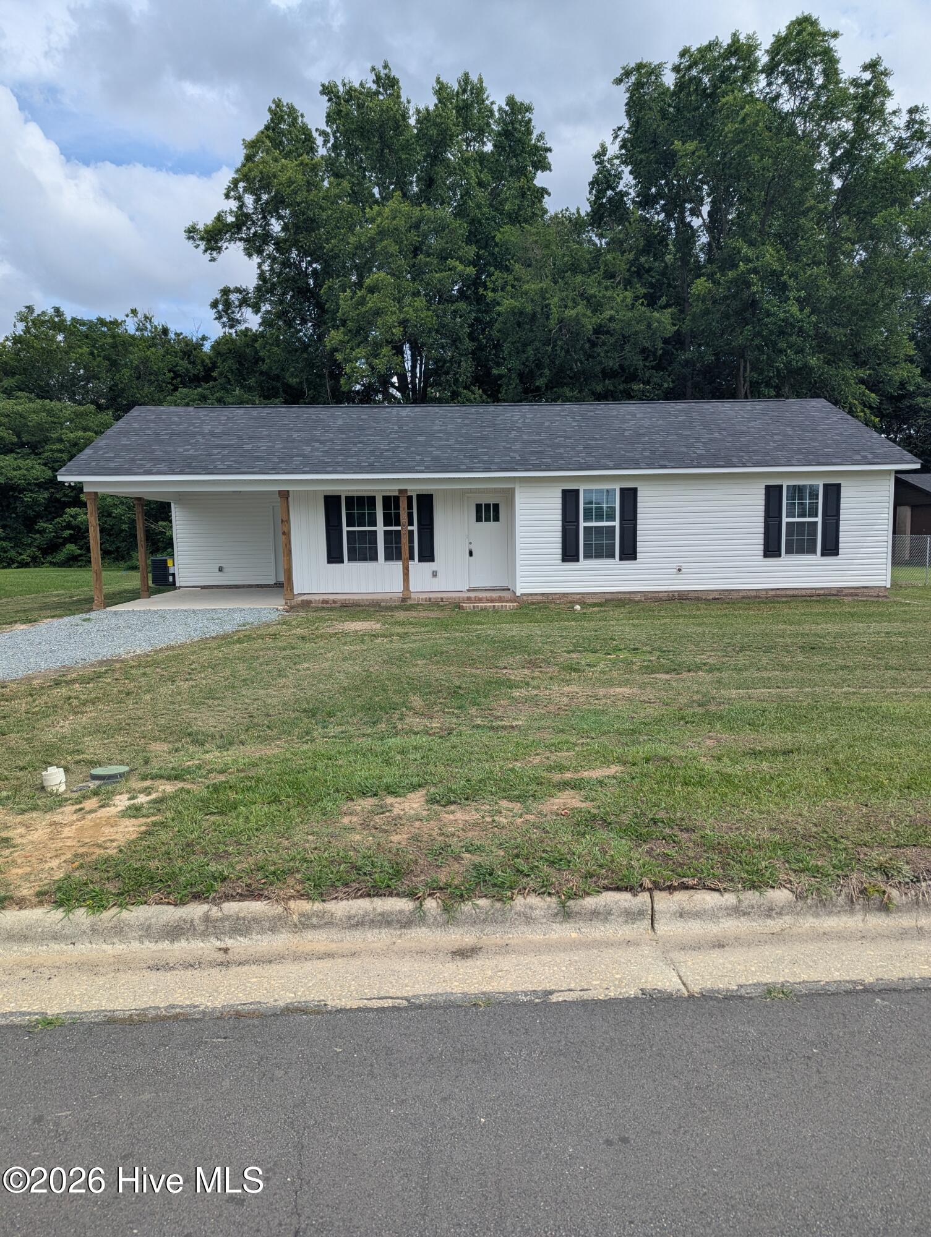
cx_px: 466
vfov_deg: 71.5
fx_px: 859
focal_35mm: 24
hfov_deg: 56.9
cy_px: 618
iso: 51
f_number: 1.85
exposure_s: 1/2217
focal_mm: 6.81
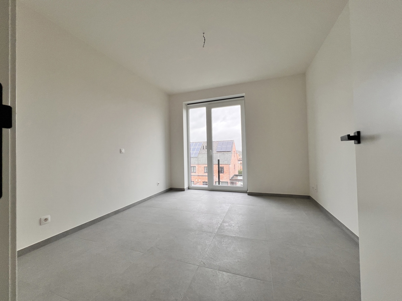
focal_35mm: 13
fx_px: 151
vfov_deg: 89.9
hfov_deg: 106.2
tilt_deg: -0.1
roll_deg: +1.2
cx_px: 201
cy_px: 150
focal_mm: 1.57
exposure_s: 1/99
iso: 80
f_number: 1.8
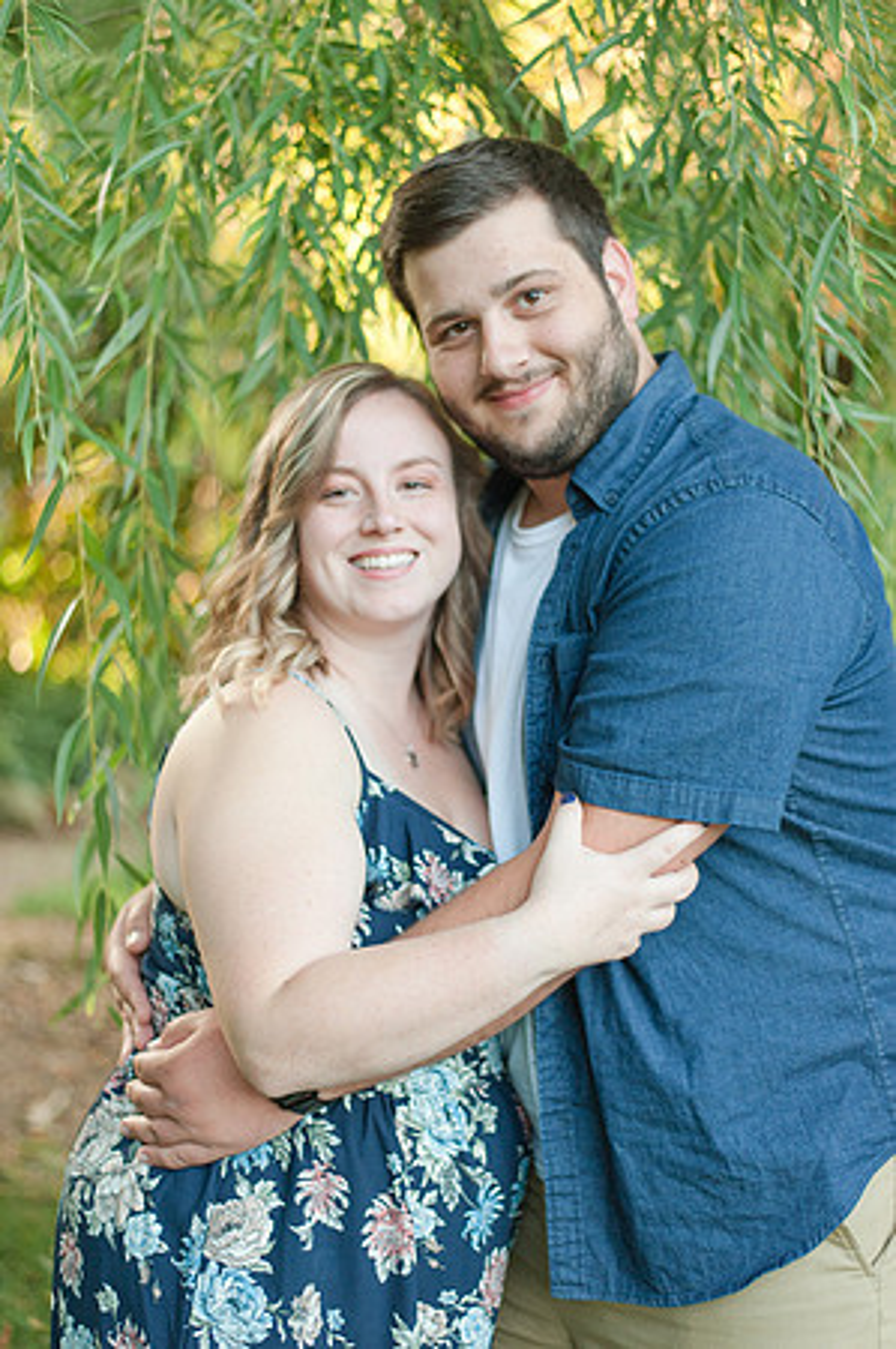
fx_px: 1871
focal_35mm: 50
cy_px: 674
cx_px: 448
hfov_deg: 26.9
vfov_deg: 39.6
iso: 640
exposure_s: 1/500
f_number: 1.8
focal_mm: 50
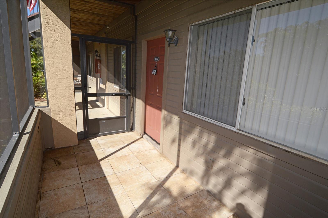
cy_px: 109
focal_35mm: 18
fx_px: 164
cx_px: 164
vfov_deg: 67.3
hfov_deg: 90.1
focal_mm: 12
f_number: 10
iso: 200
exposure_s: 1/160
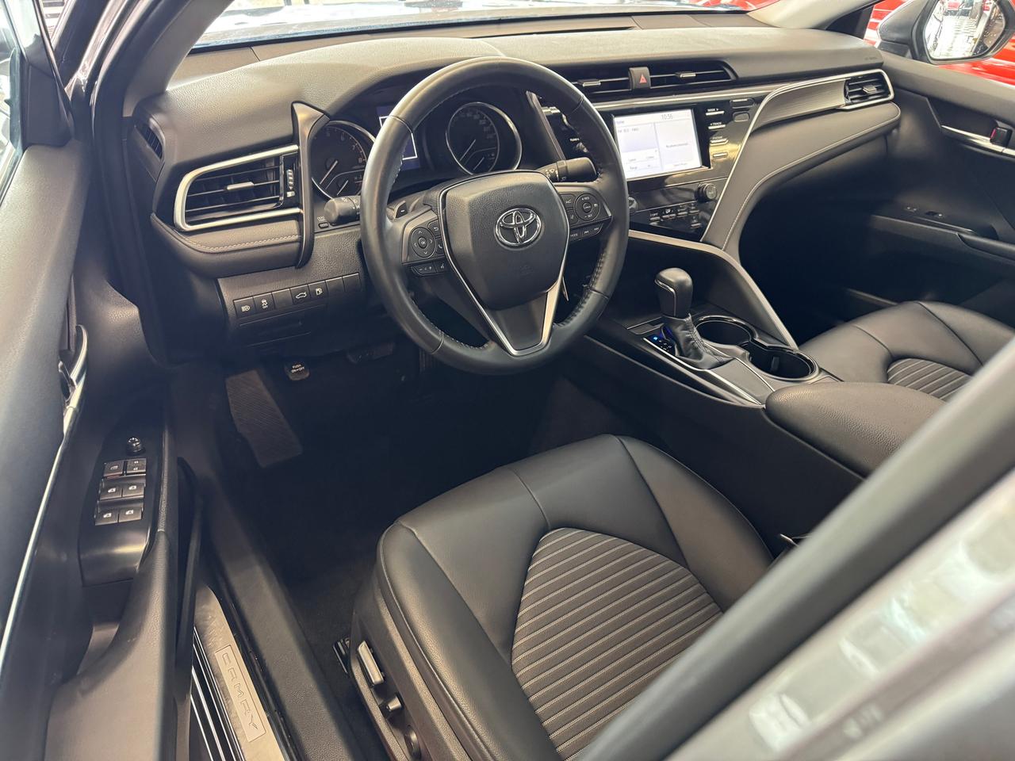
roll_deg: -2.6
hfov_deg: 71.6
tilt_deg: -35.9
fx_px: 704
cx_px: 508
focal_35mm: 24
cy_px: 380
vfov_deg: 56.8
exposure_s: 1/40
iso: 800
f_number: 1.78
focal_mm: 6.76
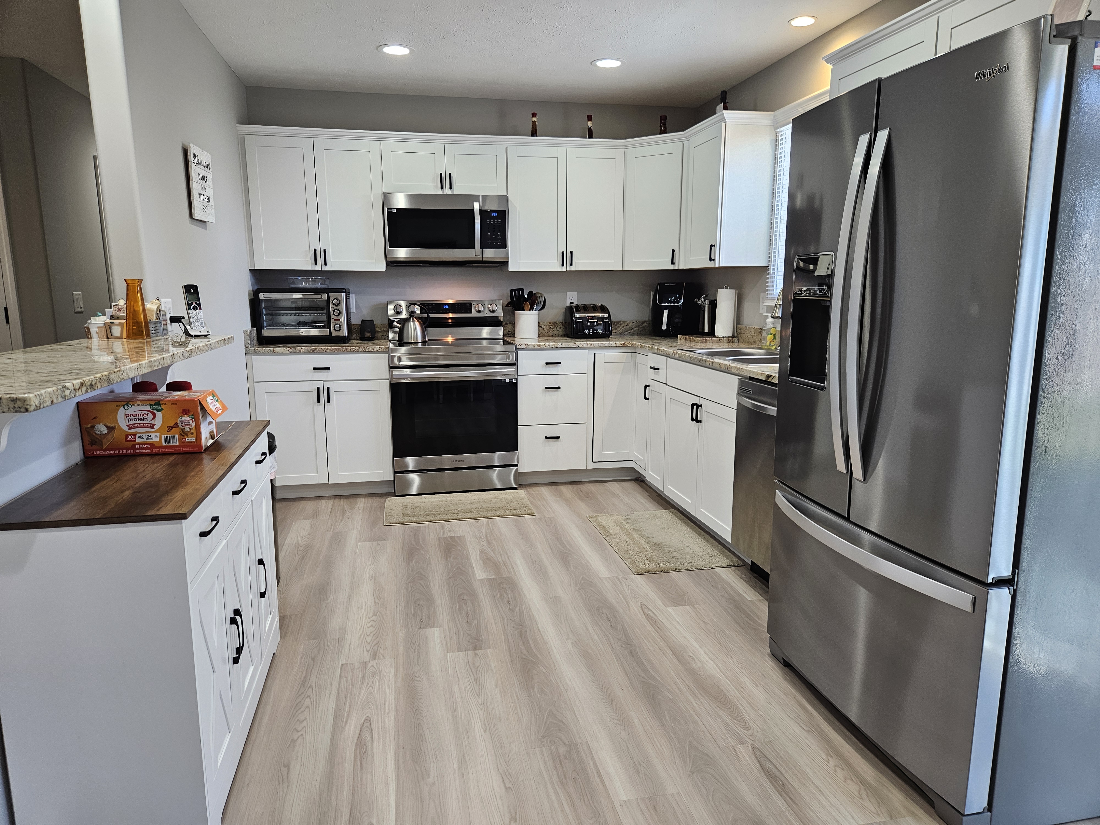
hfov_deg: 73.9
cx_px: 550
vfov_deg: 58.9
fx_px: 731
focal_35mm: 23
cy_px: 412
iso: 125
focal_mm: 5.4
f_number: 1.8
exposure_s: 1/120
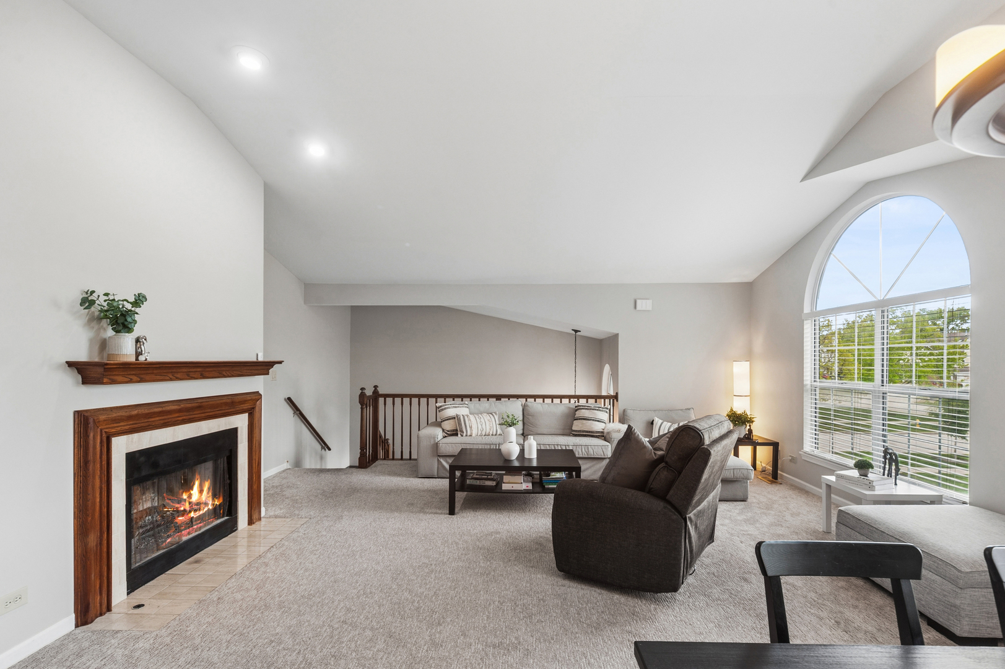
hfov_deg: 96.8
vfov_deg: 73.7
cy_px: 334
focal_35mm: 16
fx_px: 446
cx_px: 502
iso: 400
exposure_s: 1/30
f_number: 8
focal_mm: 16
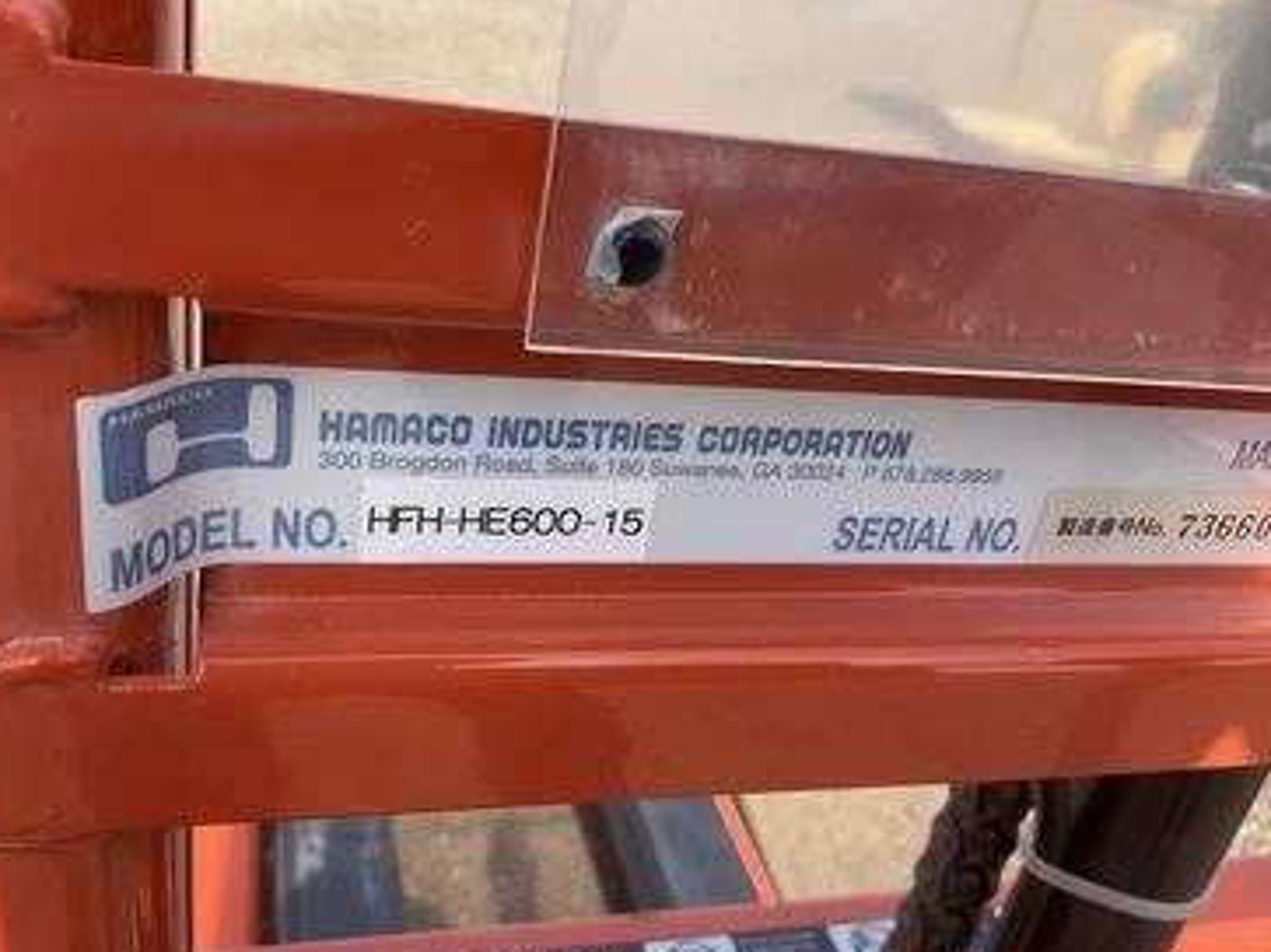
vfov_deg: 44.1
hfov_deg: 56.8
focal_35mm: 32
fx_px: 1175
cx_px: 599
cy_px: 490
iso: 25
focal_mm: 3
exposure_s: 1/759
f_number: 1.8
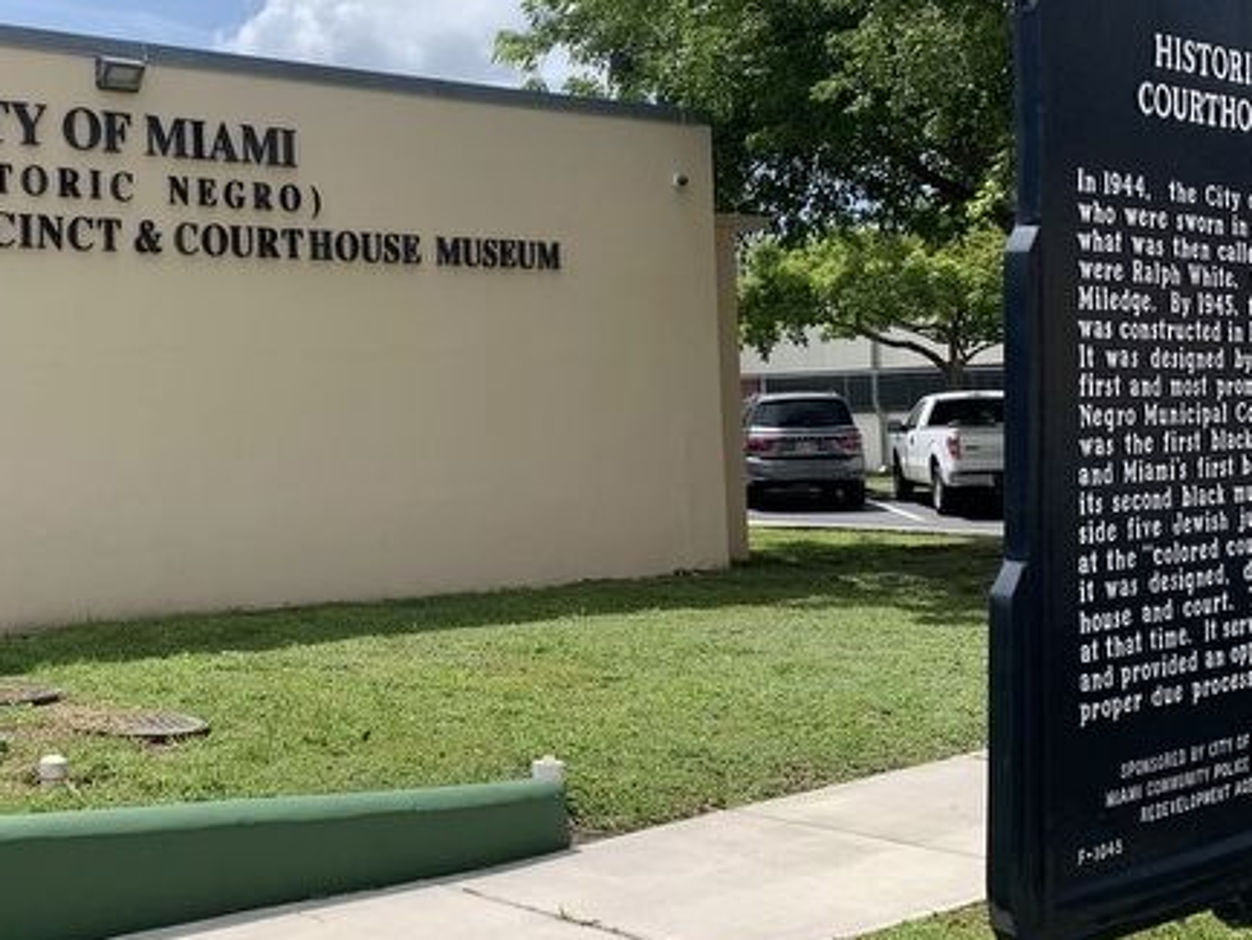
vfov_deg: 30.2
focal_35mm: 48
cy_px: 356
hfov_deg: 38.8
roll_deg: +2.8
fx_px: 1737
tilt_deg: +1.2
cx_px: 347
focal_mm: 4.25
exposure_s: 1/2611
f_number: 1.8
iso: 25
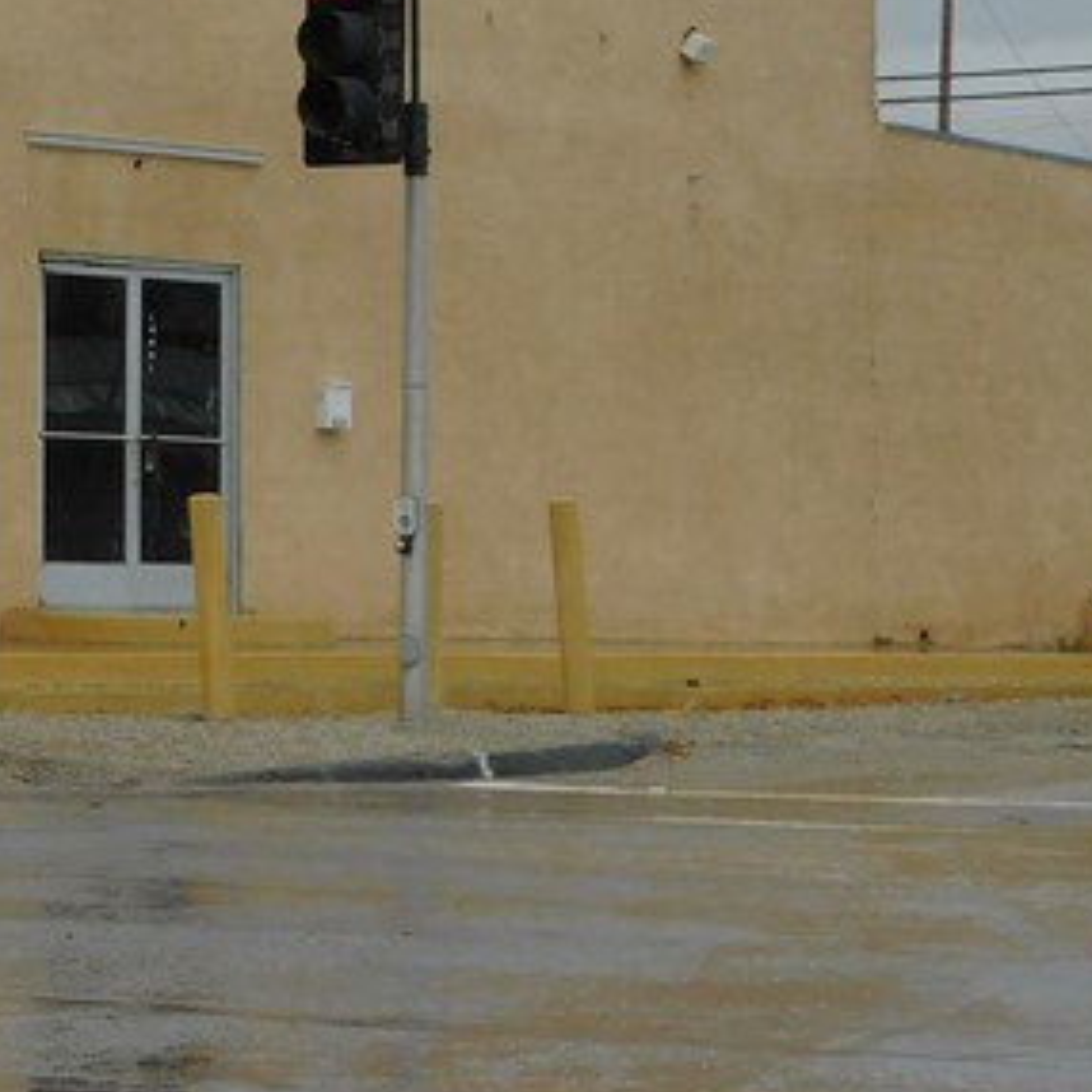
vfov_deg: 9.3
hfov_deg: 9.2
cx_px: -382
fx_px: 6674
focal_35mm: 187
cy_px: 275
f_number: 4
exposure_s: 1/640
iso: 125
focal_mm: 10.4
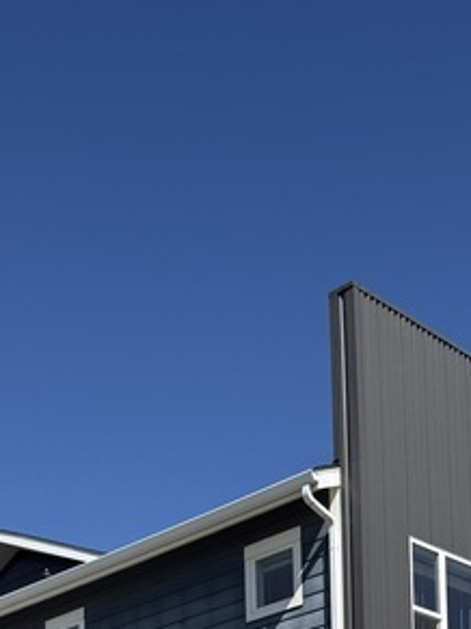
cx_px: 147
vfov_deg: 24.9
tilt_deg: +6.1
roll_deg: +0.1
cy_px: 852
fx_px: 1198
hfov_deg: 22.1
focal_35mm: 66
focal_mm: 6.76
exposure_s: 1/4975
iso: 80
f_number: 1.78
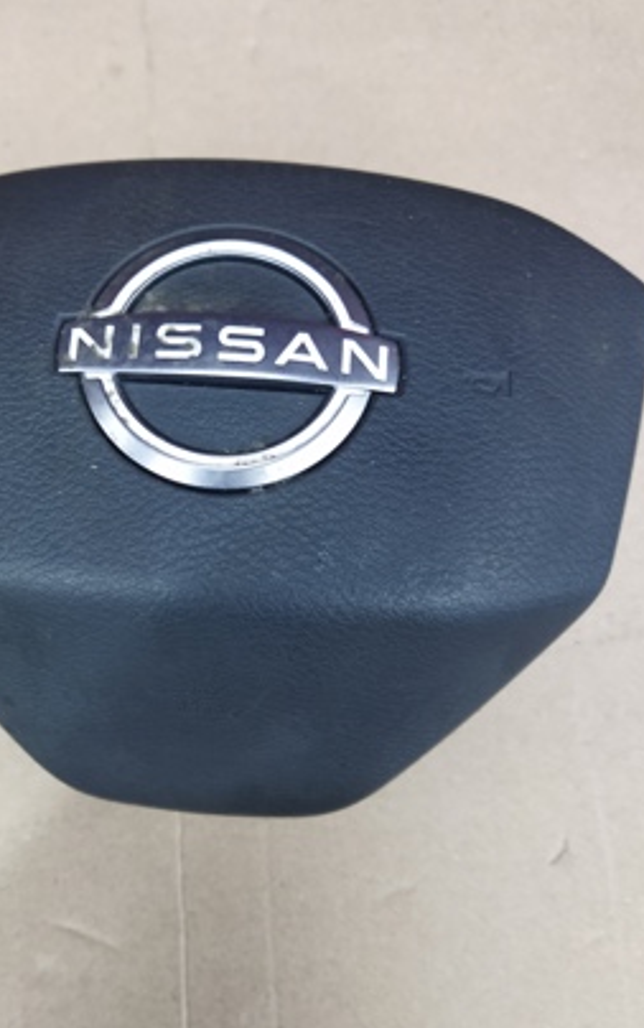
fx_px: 953
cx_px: 224
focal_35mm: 34
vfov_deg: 56.6
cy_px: 565
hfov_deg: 37.0
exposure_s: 1/50
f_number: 1.79
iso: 278
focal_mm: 4.71
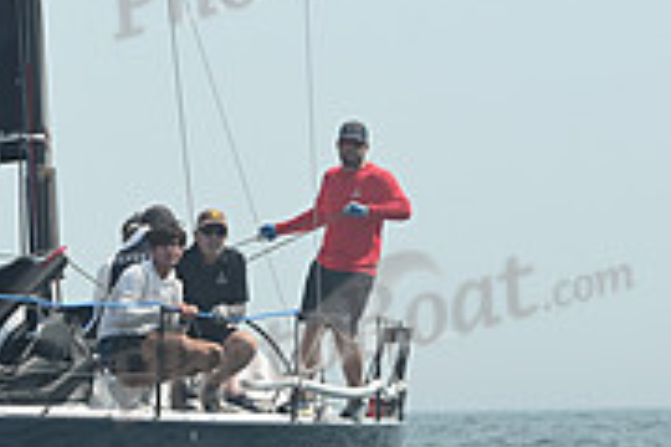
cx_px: -82
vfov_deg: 3.6
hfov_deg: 5.3
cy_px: 188
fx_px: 7213
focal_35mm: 387
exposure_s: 1/1250
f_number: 8
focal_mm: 120
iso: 320
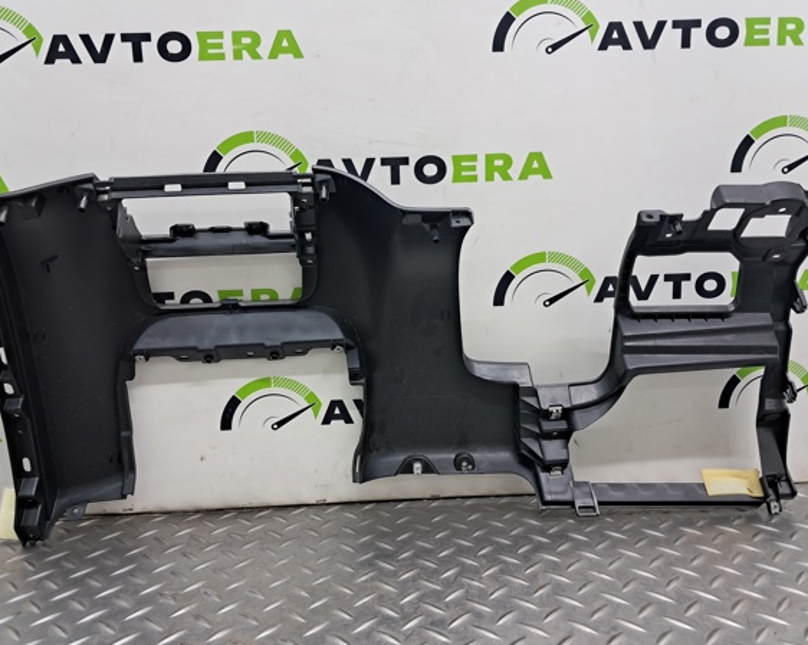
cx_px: 405
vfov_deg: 48.5
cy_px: 324
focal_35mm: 30
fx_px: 717
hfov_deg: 58.8
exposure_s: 1/50
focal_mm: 4
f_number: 1.8
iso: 100
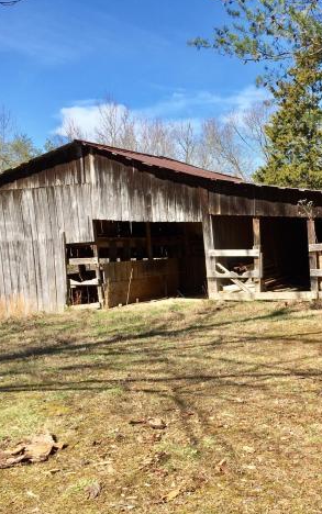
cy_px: 258
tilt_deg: -2.2
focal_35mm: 42
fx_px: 589
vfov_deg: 47.2
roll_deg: -1.6
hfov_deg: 29.9
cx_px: 256
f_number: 2.2
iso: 32
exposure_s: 1/1199
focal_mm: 4.15
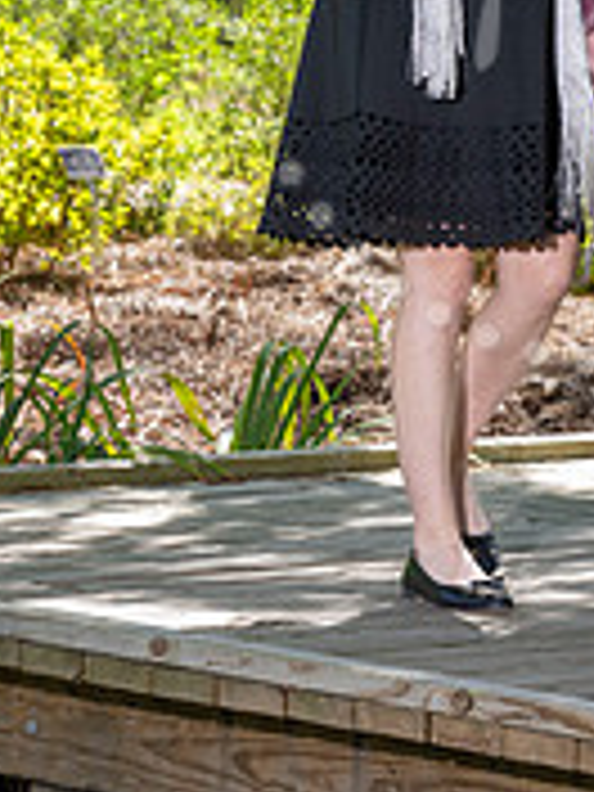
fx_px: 6749
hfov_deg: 5.0
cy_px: -50
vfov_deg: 6.7
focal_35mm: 295
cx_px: 639
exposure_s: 1/200
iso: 500
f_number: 5.6
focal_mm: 120
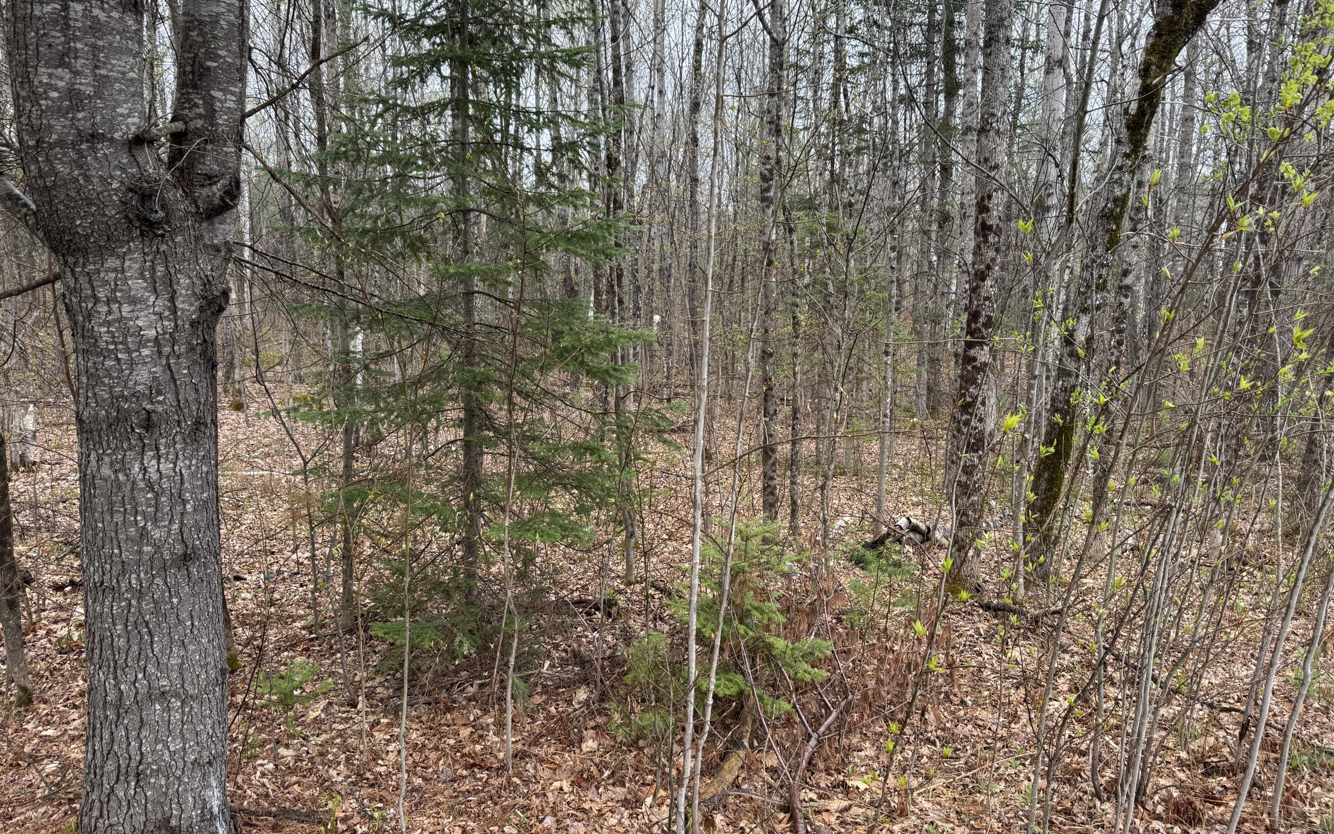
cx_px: 675
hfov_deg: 70.4
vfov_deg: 47.6
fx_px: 945
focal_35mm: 26
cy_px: 405
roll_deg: -1.2
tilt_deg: -10.1
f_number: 1.78
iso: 80
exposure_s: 1/121
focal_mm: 6.76
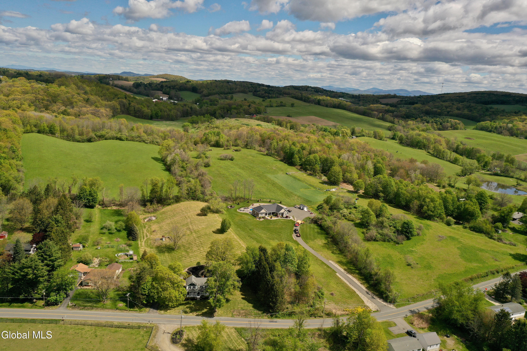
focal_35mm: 28
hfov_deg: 65.5
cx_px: 264
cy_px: 176
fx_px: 410
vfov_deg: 46.4
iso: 100
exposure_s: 1/100
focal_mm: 10.26
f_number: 4
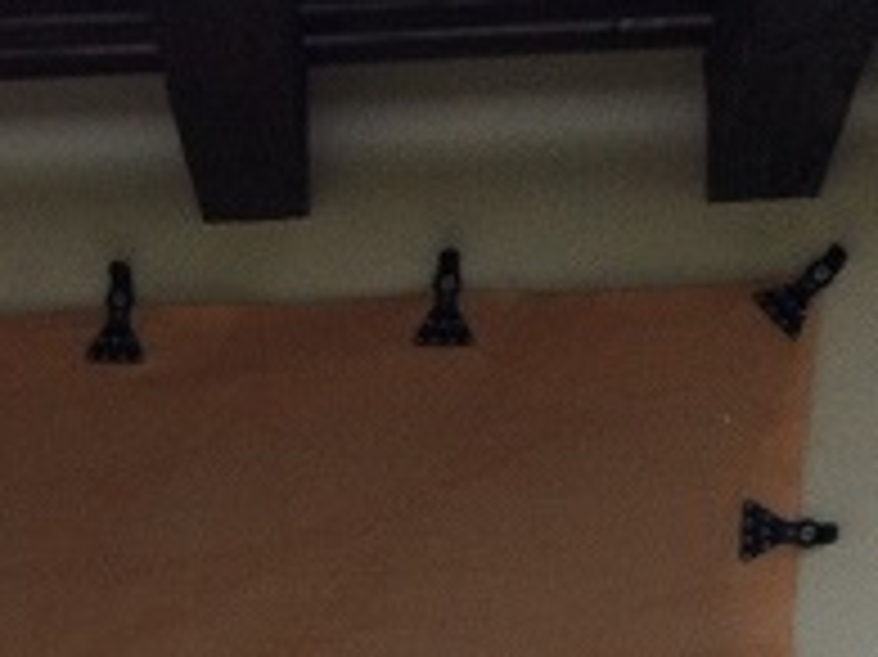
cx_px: -133
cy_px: 1422
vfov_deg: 7.9
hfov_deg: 11.0
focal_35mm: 177
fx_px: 4487
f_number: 2.8
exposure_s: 1/914
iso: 80
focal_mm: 3.85
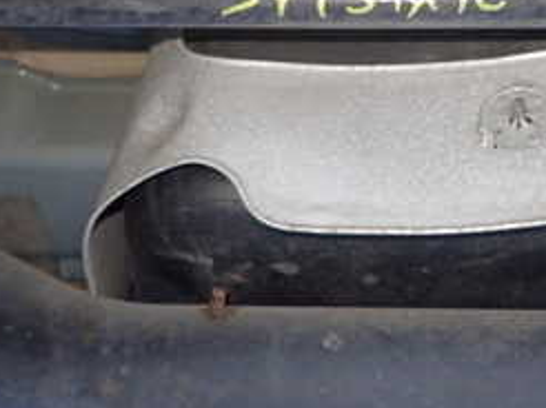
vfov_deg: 23.1
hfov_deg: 31.4
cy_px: 9
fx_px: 961
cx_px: 382
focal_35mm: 61
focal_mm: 4.5
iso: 640
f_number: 2
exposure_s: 1/30
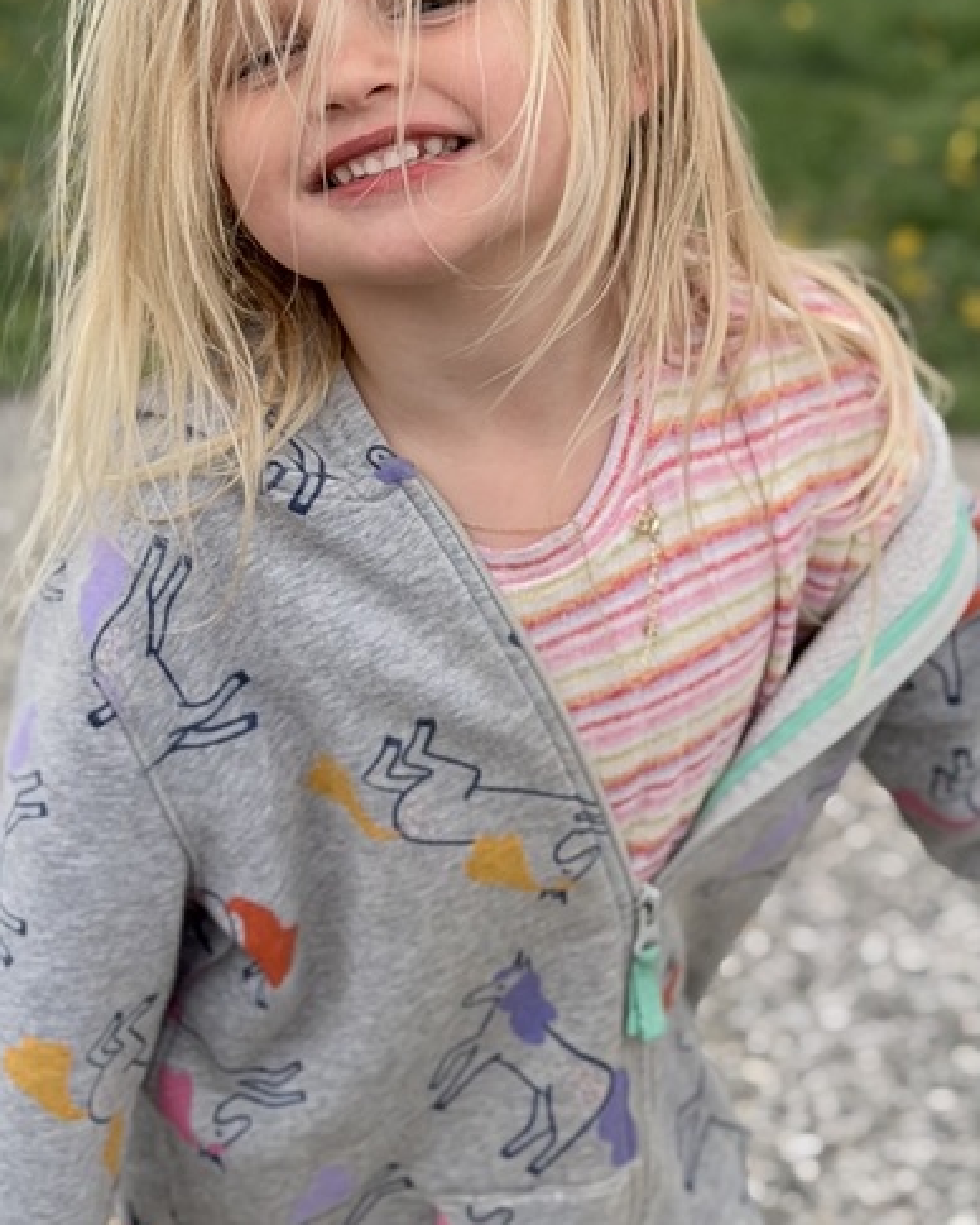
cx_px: 604
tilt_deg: -19.4
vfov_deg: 19.4
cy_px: 568
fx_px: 3589
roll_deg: -2.0
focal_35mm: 99
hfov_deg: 15.5
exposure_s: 1/1838
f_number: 1.78
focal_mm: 6.76
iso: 64
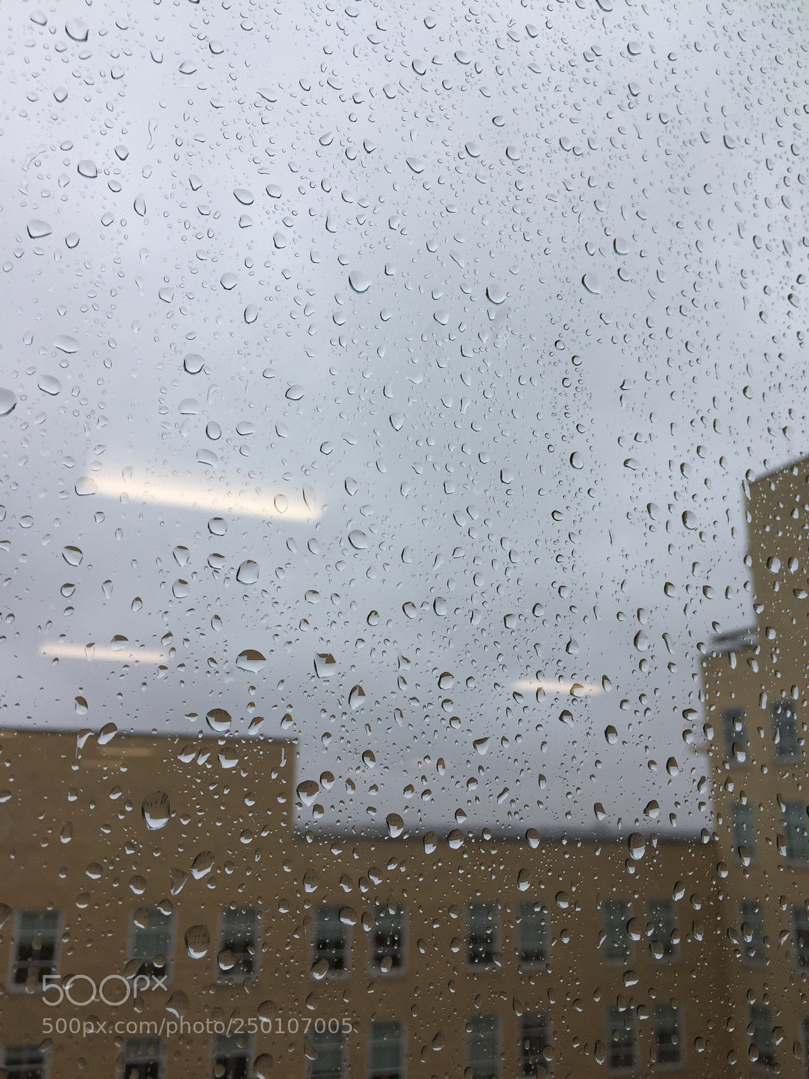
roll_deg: +0.7
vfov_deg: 61.7
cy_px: 540
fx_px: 904
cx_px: 404
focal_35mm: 29
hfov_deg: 48.2
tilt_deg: +17.5
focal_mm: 4.15
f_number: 2.2
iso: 32
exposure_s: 1/460
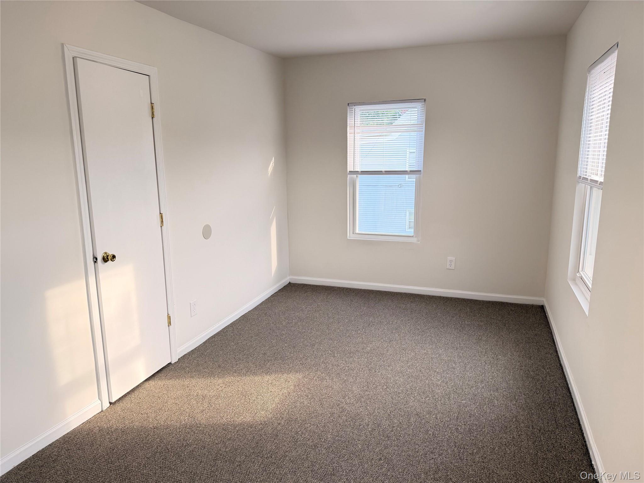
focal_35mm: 24
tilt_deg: -10.7
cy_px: 242
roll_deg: +1.4
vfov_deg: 56.8
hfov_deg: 71.6
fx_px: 446
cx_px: 322
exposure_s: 1/197
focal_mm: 6.76
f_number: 1.78
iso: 125
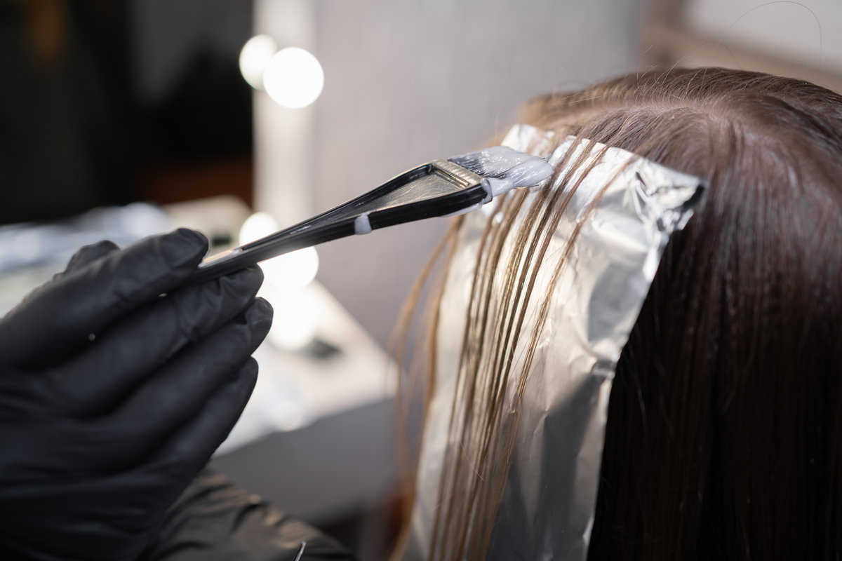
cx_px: 421
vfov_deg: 37.9
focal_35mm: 35
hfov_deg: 54.4
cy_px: 280
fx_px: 819
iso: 100
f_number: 2.8
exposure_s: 1/100
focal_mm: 35
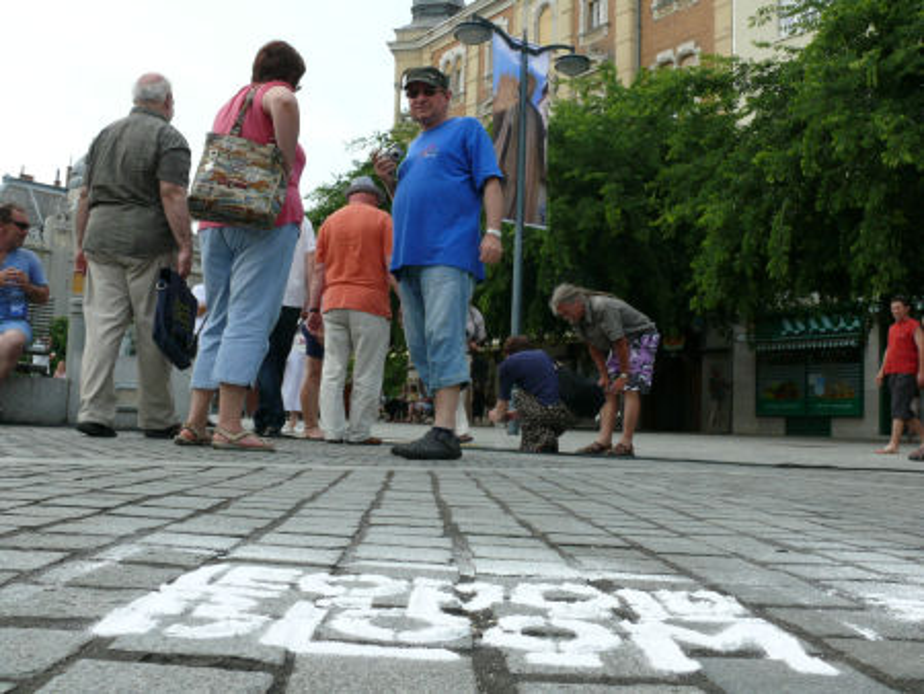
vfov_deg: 40.7
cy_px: 347
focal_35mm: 35
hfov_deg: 52.6
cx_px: 462
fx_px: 935
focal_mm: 7.4
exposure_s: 1/320
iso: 100
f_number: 5.6
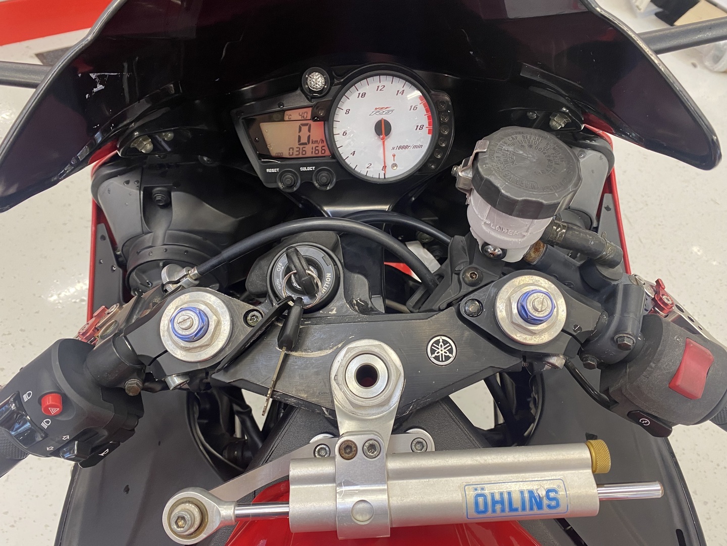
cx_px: 364
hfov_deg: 67.3
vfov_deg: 53.1
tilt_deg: -47.6
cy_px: 273
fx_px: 546
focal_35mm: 26
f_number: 1.8
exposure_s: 1/50
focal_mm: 4.25
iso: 125
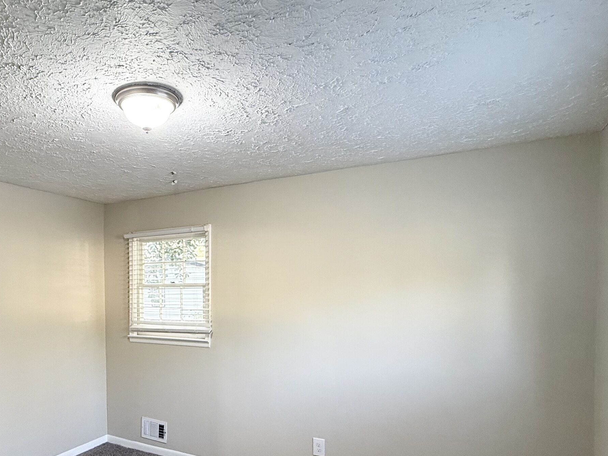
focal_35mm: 24
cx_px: 213
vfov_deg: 55.6
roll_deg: -0.7
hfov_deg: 69.9
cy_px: 304
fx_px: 422
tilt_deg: -2.5
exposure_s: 1/60
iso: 200
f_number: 2.2
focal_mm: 2.22
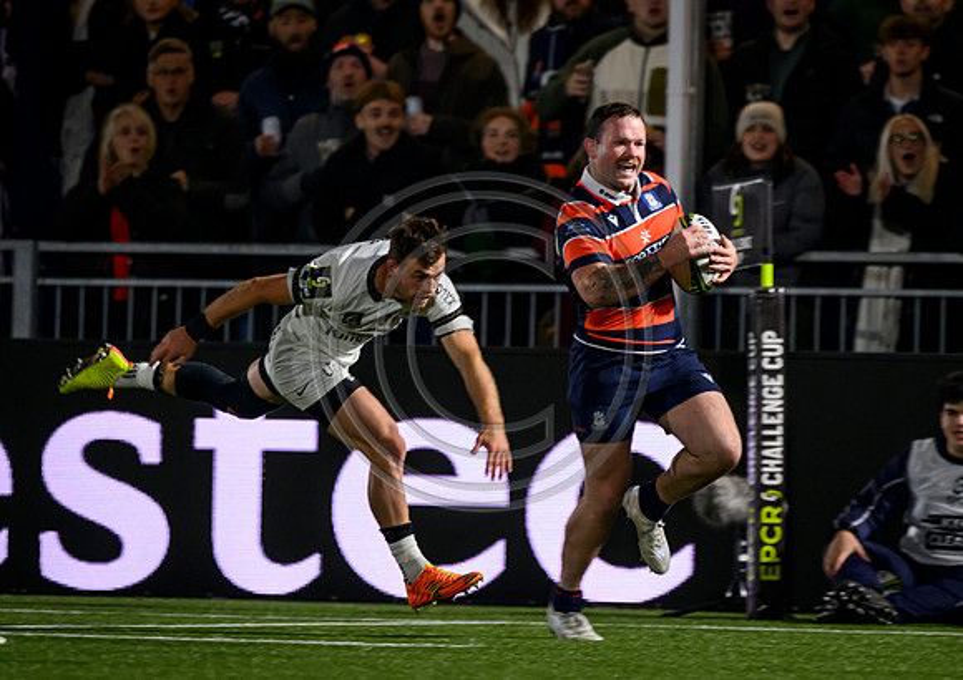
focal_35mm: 778
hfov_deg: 2.6
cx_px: 667
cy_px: 236
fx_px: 21196
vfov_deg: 1.8
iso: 4000
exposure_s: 1/640
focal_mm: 560
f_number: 4
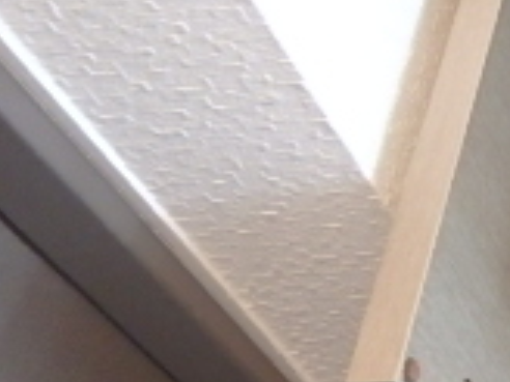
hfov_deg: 18.4
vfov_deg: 18.0
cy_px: 158
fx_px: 1208
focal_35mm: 82
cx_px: 930
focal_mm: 3.7
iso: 400
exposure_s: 1/10
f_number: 3.5
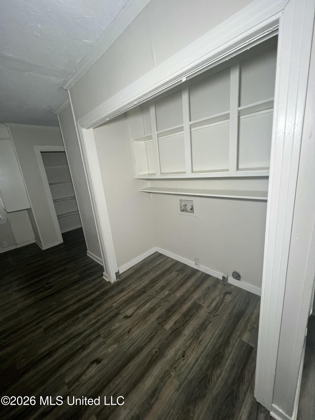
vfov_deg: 106.2
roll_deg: +6.3
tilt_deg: -14.4
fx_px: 158
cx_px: 158
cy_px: 210
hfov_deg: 89.9
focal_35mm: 13
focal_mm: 1.57
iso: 200
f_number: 1.8
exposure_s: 1/99
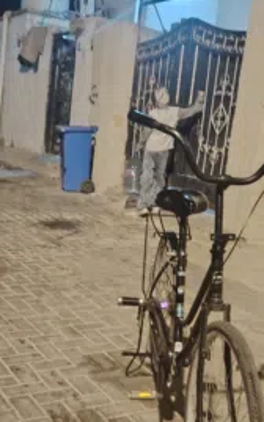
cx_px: 135
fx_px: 599
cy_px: 265
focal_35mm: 52
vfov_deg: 38.6
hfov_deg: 24.9
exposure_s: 1/25
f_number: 1.75
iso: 2119
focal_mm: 5.25
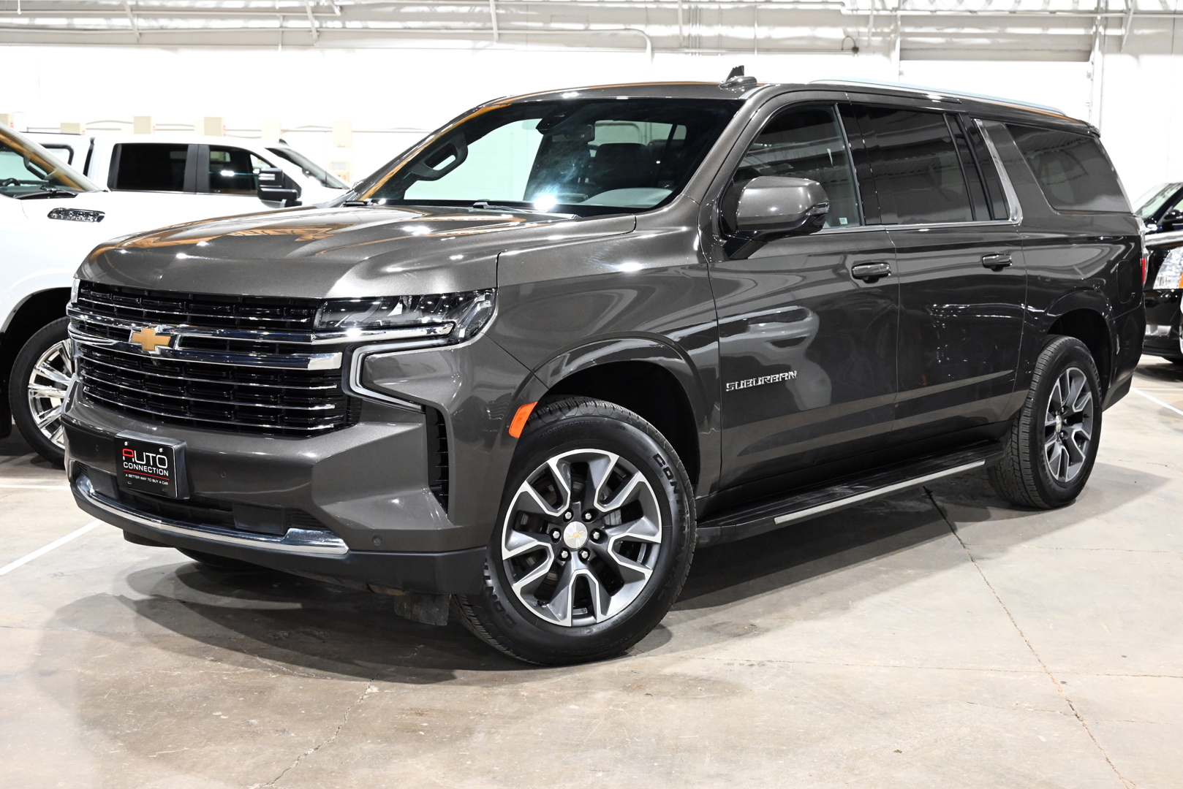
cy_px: 394
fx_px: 1512
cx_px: 592
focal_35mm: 46
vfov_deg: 29.3
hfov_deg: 42.7
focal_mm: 46
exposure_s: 1/50
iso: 5000
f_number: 8
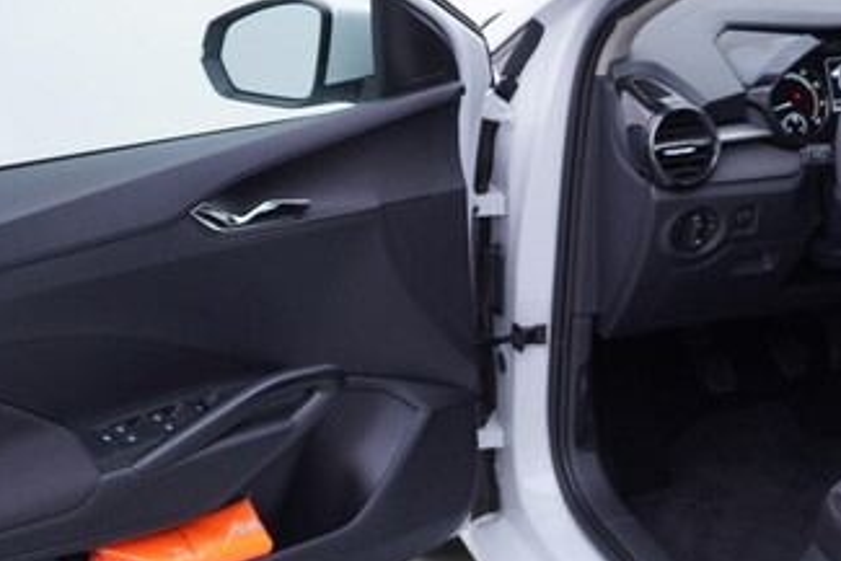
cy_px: 343
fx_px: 1426
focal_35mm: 61
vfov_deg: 22.2
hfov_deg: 32.6
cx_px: 559
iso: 125
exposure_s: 1/50
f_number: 3.2
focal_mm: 24
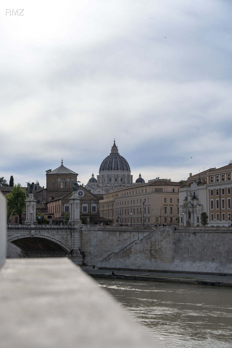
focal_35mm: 70
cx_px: 116
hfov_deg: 19.5
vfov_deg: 28.8
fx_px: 677
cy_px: 174
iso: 100
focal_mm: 70
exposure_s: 1/400
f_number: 7.1
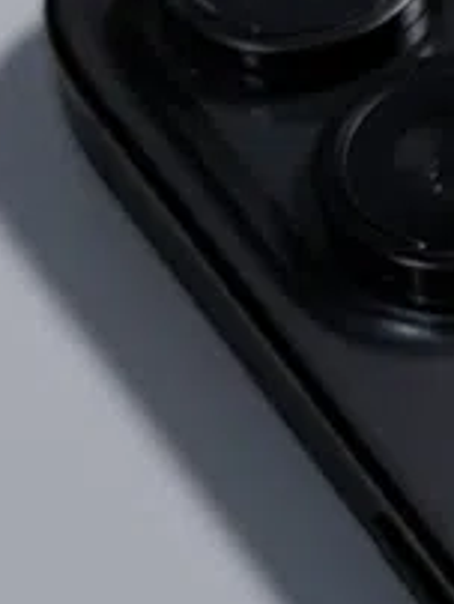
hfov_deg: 4.4
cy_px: 423
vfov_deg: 6.1
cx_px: 1278
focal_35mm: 324
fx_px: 5654
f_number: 1.78
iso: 50
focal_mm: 6.76
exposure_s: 1/100
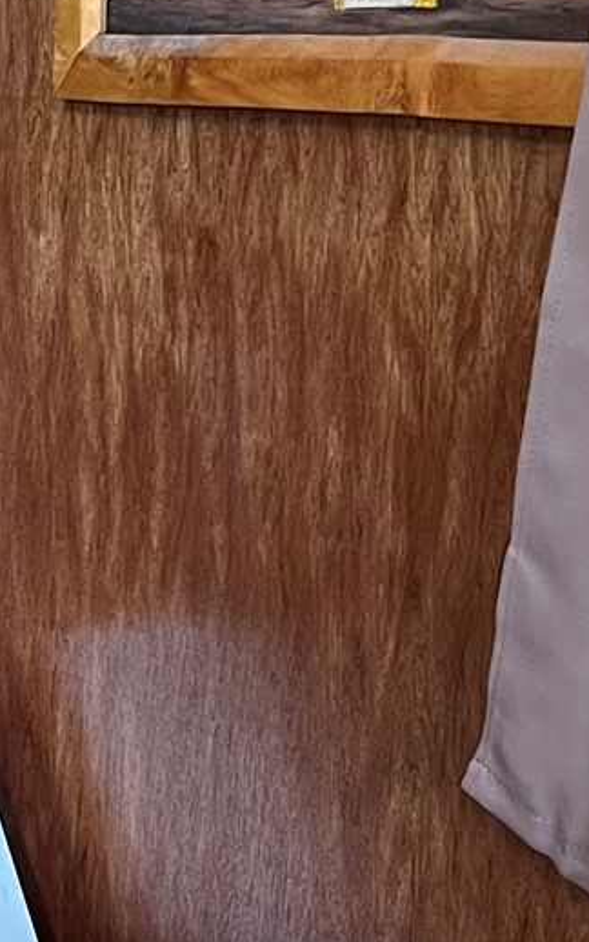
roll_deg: +0.1
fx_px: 2798
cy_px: 496
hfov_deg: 11.6
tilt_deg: -12.8
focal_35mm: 109
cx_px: -236
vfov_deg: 19.1
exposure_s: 1/60
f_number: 1.5
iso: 200
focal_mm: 5.7
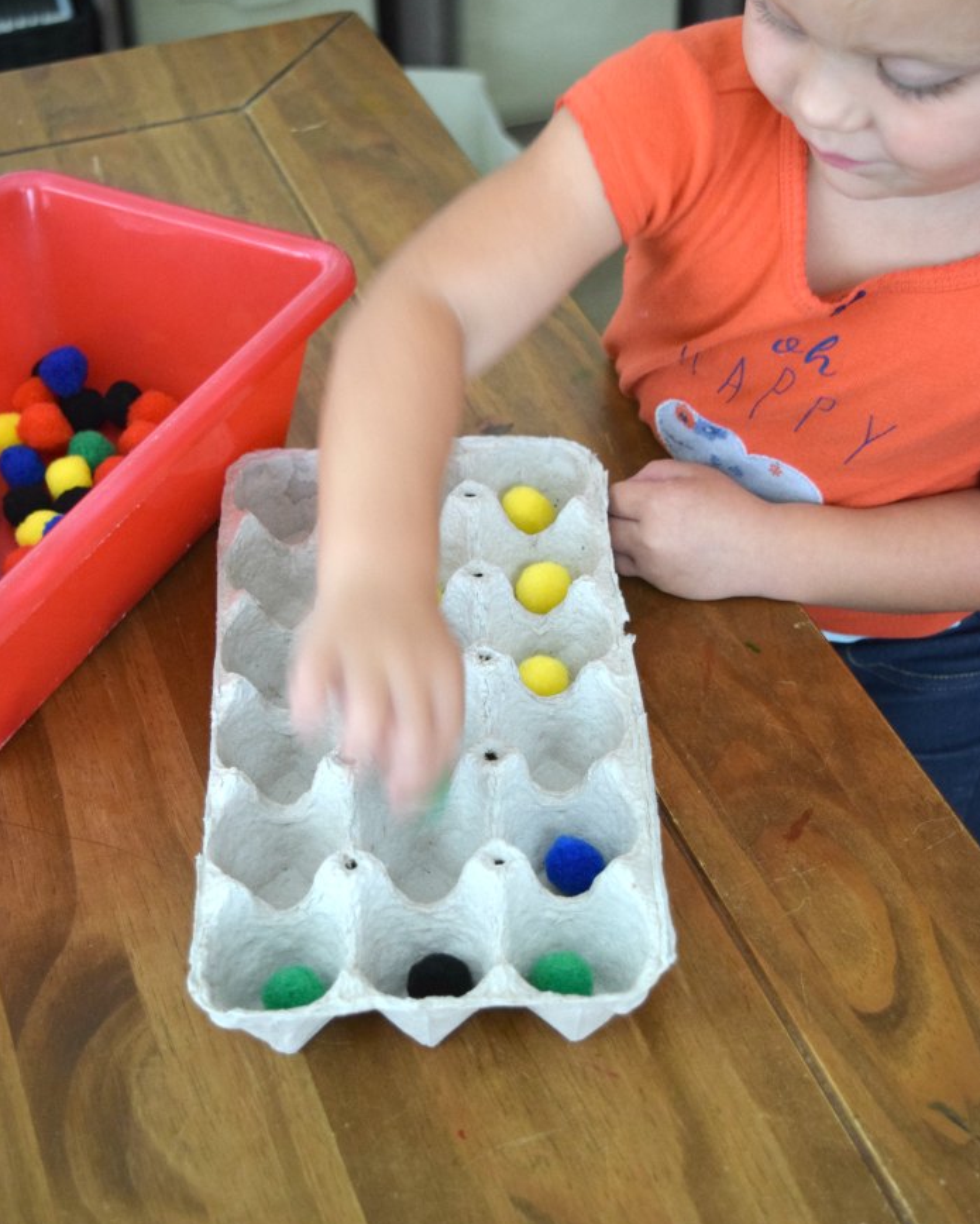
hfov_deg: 25.6
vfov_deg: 31.6
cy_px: 563
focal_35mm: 60
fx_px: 2158
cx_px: 491
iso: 1600
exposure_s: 1/50
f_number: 4.5
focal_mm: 35
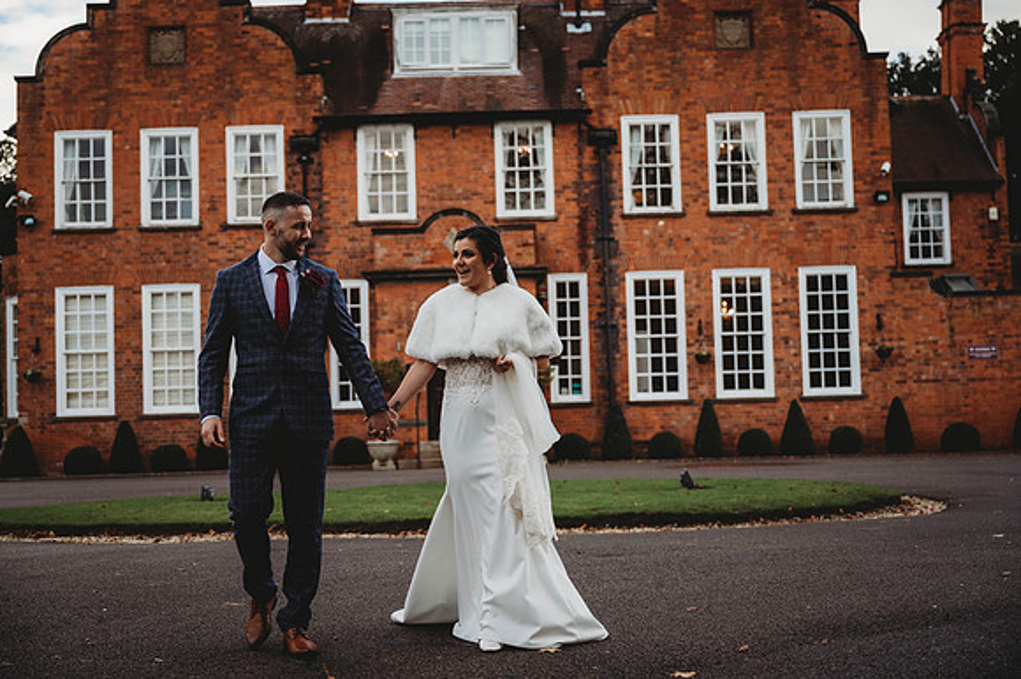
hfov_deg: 43.6
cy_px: 340
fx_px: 1275
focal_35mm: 45
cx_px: 510
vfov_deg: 29.8
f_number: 2.8
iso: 100
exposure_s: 1/250
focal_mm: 45
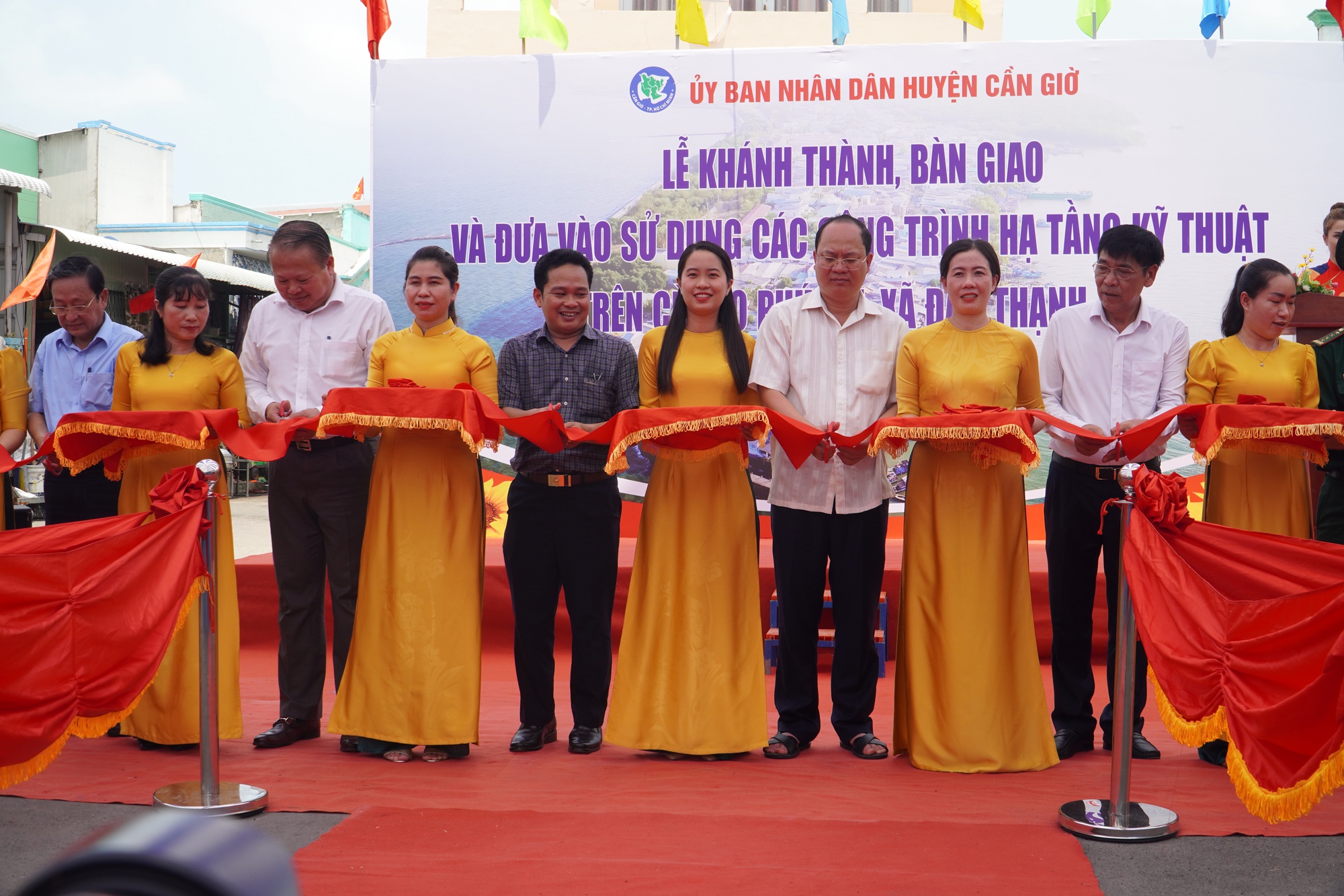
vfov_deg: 34.2
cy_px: 448
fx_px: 1456
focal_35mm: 39
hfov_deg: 49.6
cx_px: 672
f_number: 8
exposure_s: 1/160
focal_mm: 26
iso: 100
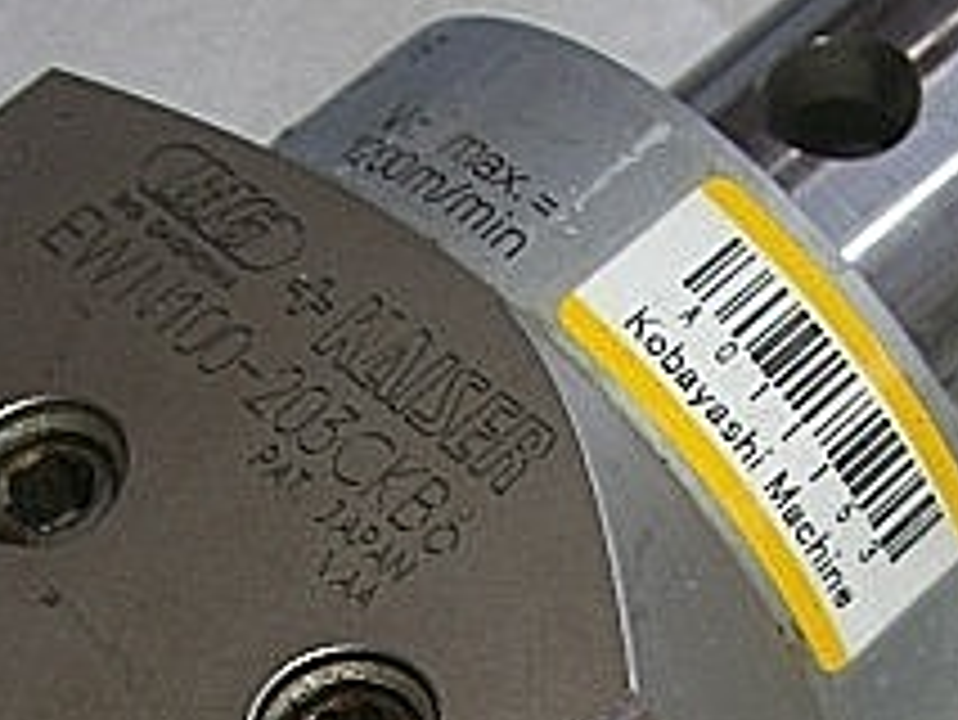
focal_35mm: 114
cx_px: 630
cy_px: 896
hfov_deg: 17.2
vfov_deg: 12.6
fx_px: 3157
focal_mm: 6.2
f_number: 4.3
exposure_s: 1/100
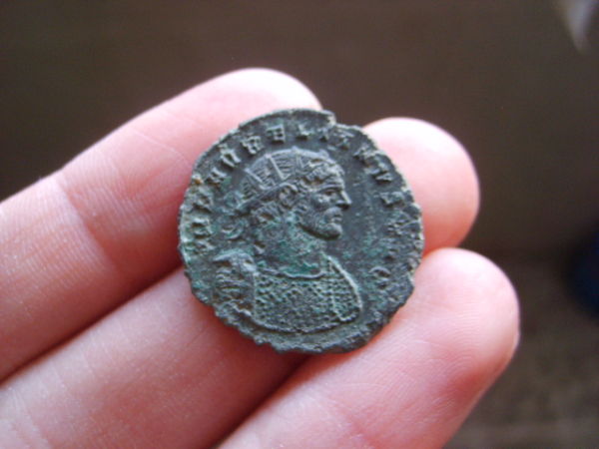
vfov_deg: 40.7
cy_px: 224
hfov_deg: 52.6
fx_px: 606
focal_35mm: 35
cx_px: 300
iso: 139
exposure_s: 1/8
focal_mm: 5.8
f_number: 2.8
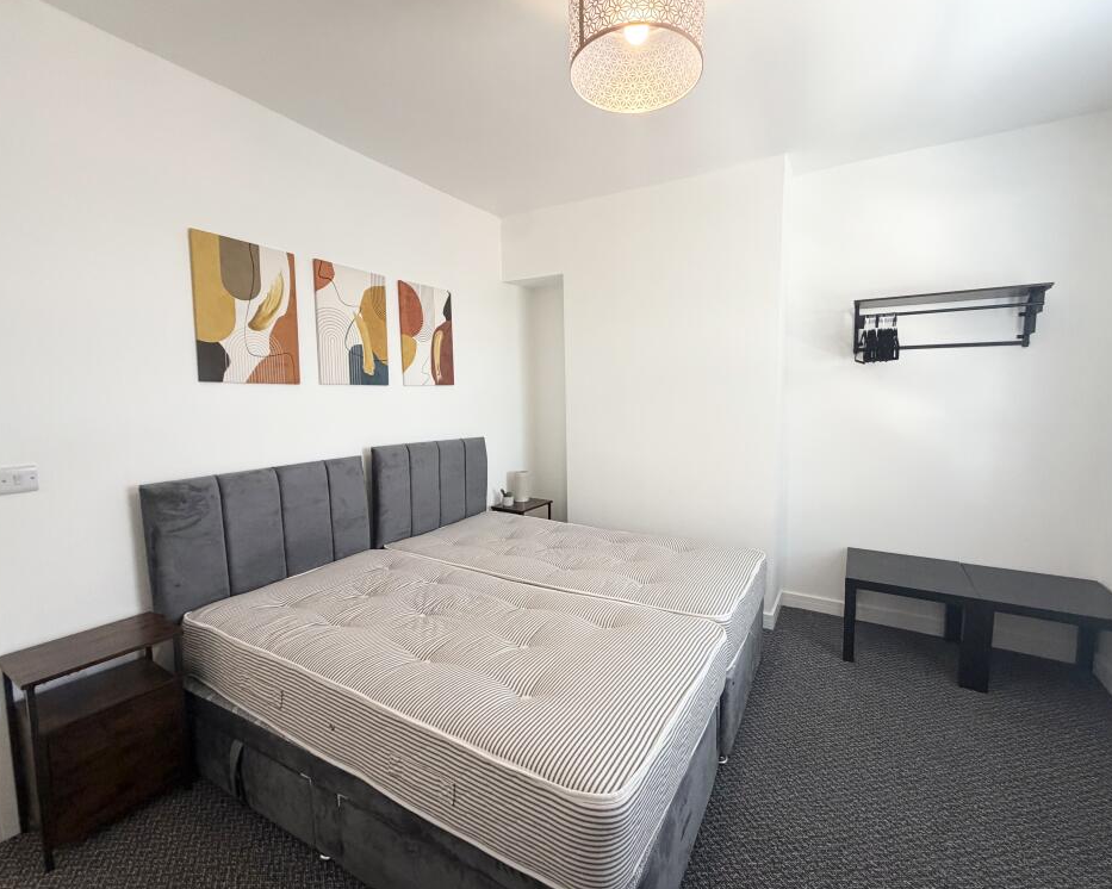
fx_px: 494
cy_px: 442
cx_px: 592
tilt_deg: -6.2
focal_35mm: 15
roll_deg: +0.8
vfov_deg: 84.0
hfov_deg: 96.7
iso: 320
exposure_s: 1/121
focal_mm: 2.22
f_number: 2.2
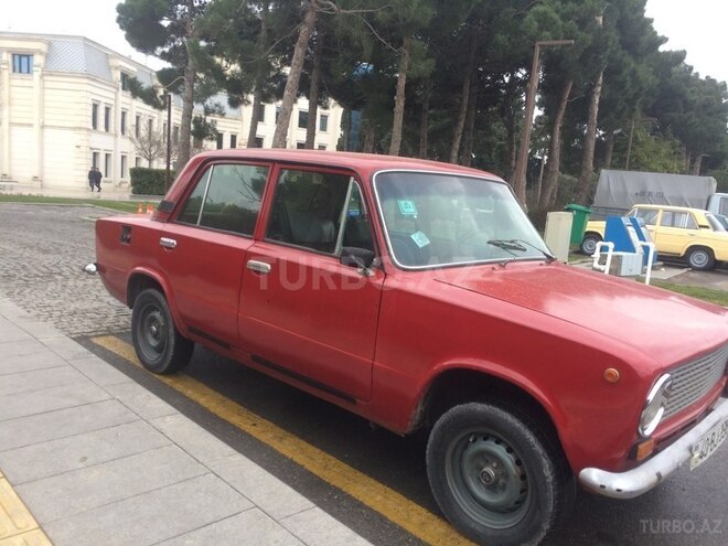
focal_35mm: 29
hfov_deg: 61.7
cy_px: 273
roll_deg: -4.0
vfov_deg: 48.2
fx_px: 610
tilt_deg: -10.0
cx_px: 364
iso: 50
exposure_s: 1/100
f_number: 2.2
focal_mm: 4.15
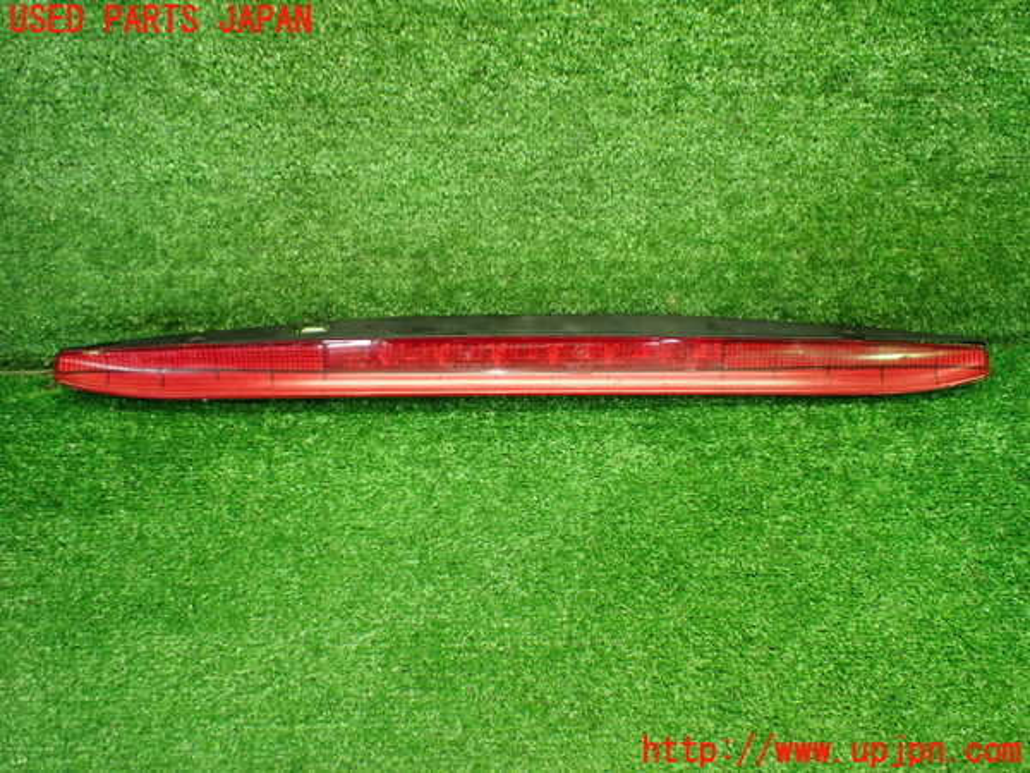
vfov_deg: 46.8
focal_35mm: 30
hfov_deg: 60.0
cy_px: 386
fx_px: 893
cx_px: 515
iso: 800
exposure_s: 1/125
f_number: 2.3
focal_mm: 5.4
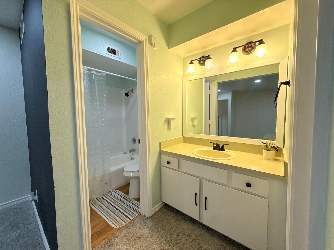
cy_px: 125
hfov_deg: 102.1
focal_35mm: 14
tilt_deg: -3.7
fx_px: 135
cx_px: 167
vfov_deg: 85.7
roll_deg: +0.8
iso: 80
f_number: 2.2
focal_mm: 2.22
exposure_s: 1/120
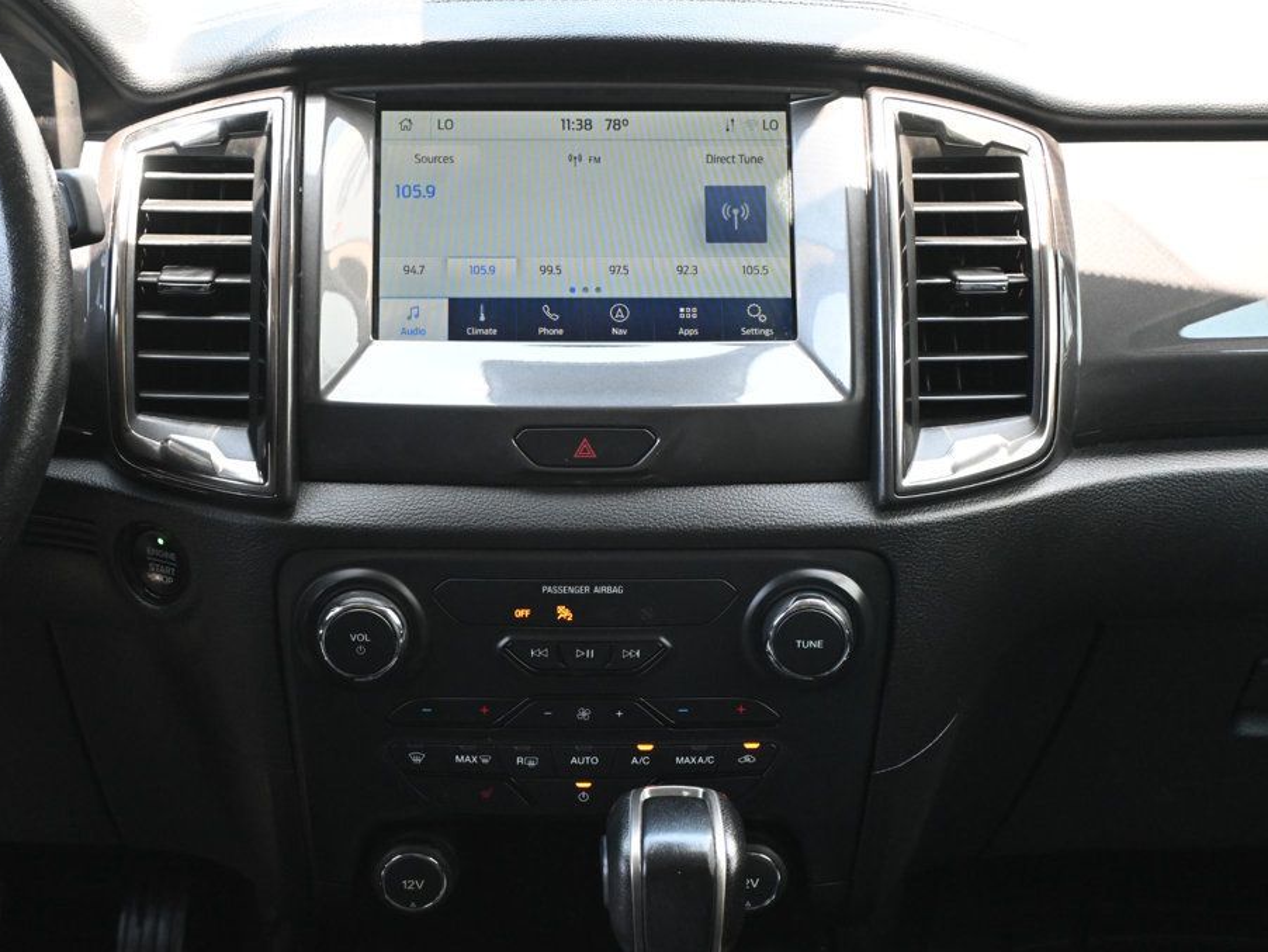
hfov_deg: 31.9
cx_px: 562
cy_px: 477
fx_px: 2218
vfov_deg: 24.2
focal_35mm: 61
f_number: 5.3
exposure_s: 1/125
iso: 2500
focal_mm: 37
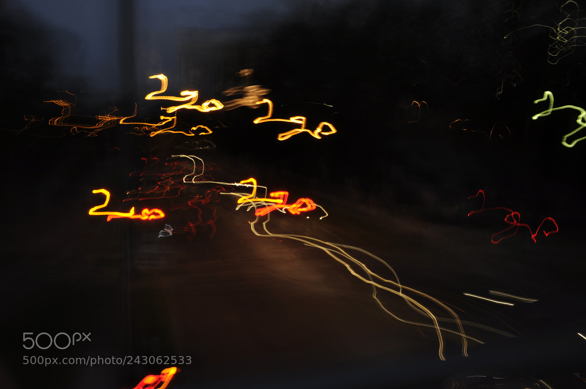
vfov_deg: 36.8
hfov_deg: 53.2
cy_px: 194
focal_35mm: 36
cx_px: 293
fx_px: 585
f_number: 14
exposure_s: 3
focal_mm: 24
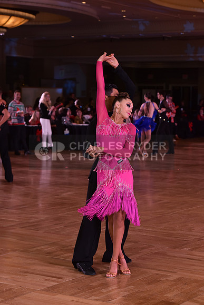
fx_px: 807
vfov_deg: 21.5
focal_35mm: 95
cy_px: 152
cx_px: 102
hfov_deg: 14.4
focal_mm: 95
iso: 1250
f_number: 4.5
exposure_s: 1/250
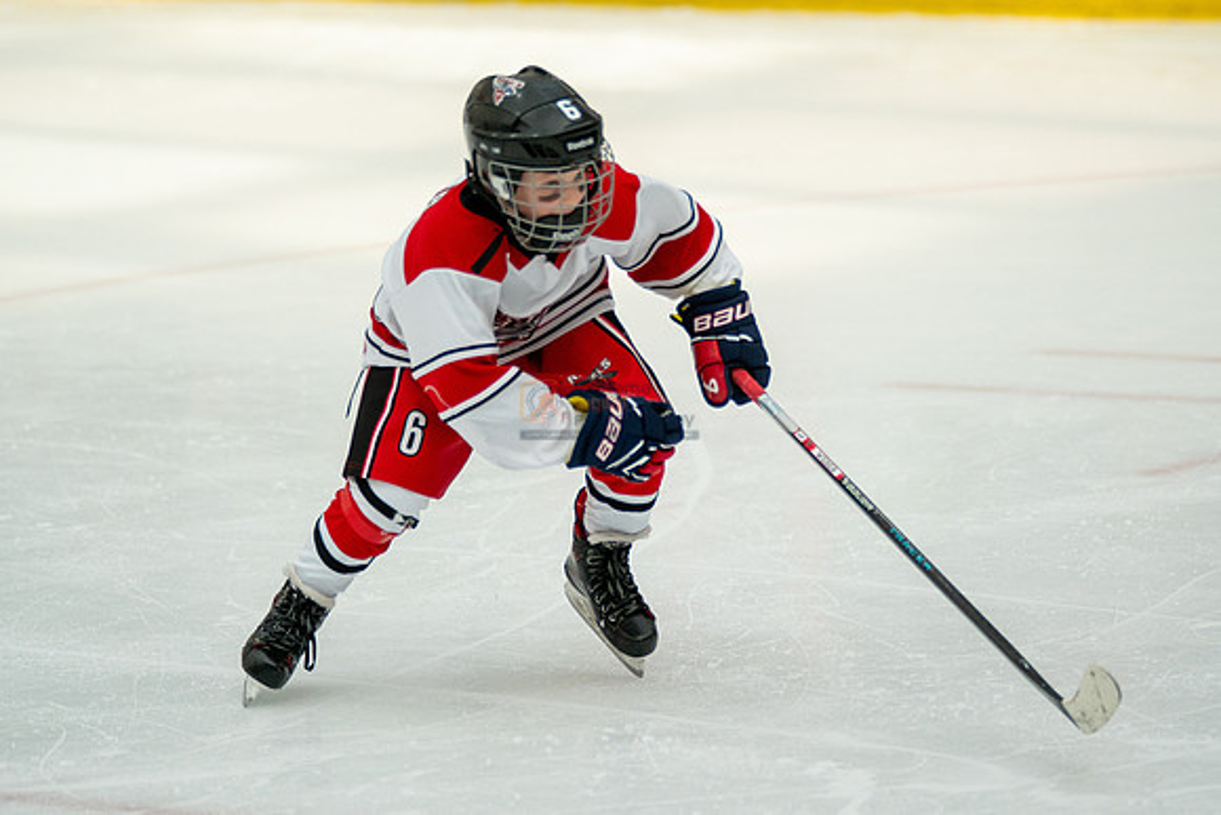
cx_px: 656
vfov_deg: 4.9
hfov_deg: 7.4
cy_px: 398
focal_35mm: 279
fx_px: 9457
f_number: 3.2
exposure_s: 1/2500
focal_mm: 209
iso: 1600
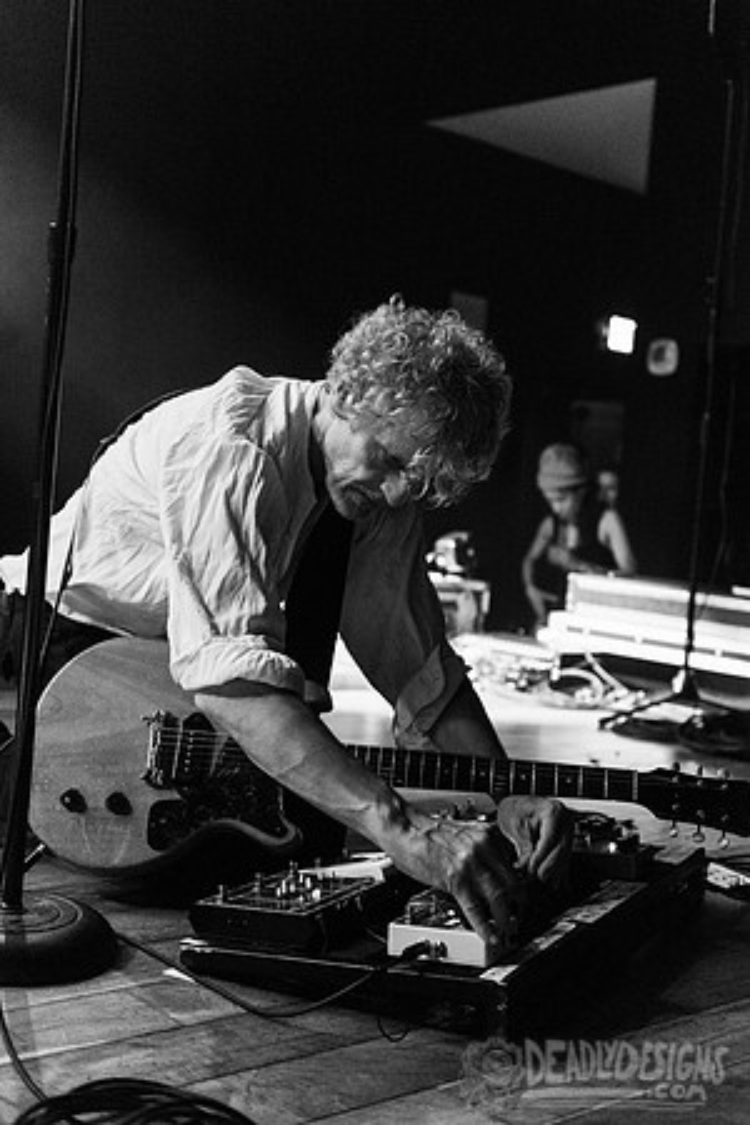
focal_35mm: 48
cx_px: 375
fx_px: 1500
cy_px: 562
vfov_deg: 41.1
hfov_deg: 28.1
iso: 2500
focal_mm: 48
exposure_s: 1/80
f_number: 3.2
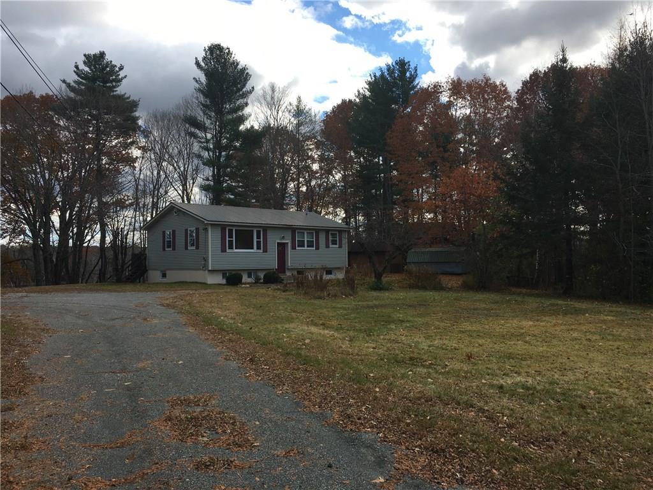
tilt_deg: +2.0
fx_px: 547
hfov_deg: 61.7
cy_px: 245
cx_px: 326
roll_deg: +0.2
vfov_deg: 48.2
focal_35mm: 29
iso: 25
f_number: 2.2
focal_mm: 4.15
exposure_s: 1/855
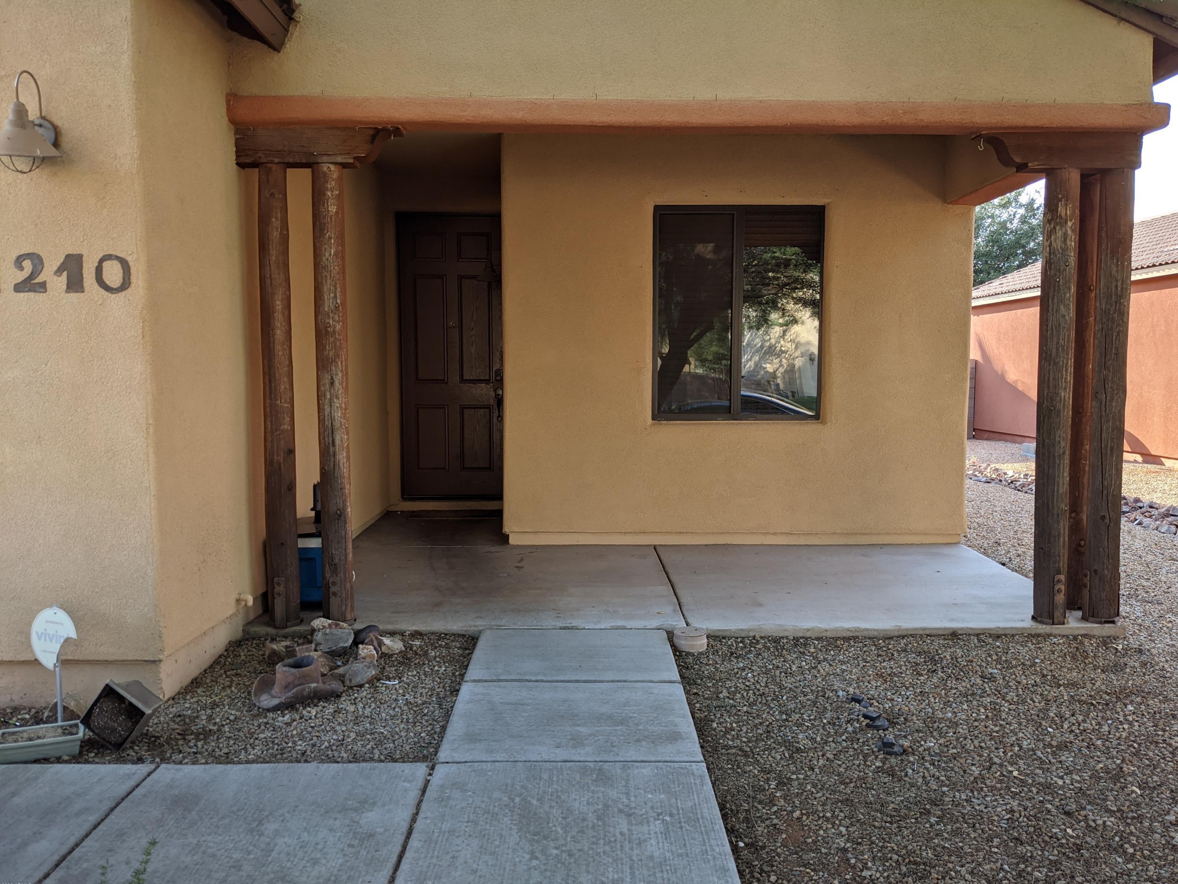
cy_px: 456
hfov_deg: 63.4
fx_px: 953
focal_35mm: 28
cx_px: 610
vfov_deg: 49.7
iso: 44
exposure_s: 1/313
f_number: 1.73
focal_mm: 4.38
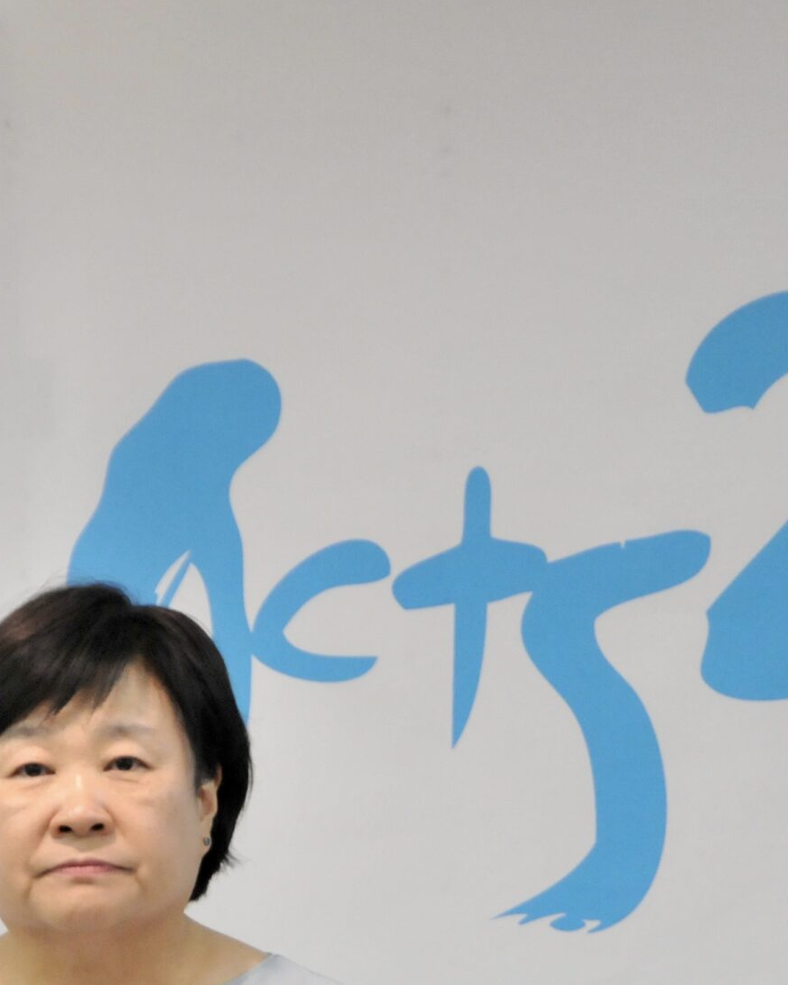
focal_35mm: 345
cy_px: 663
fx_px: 10060
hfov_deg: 4.5
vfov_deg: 5.6
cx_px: 454
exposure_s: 1/80
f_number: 5.3
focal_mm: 105
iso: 1600
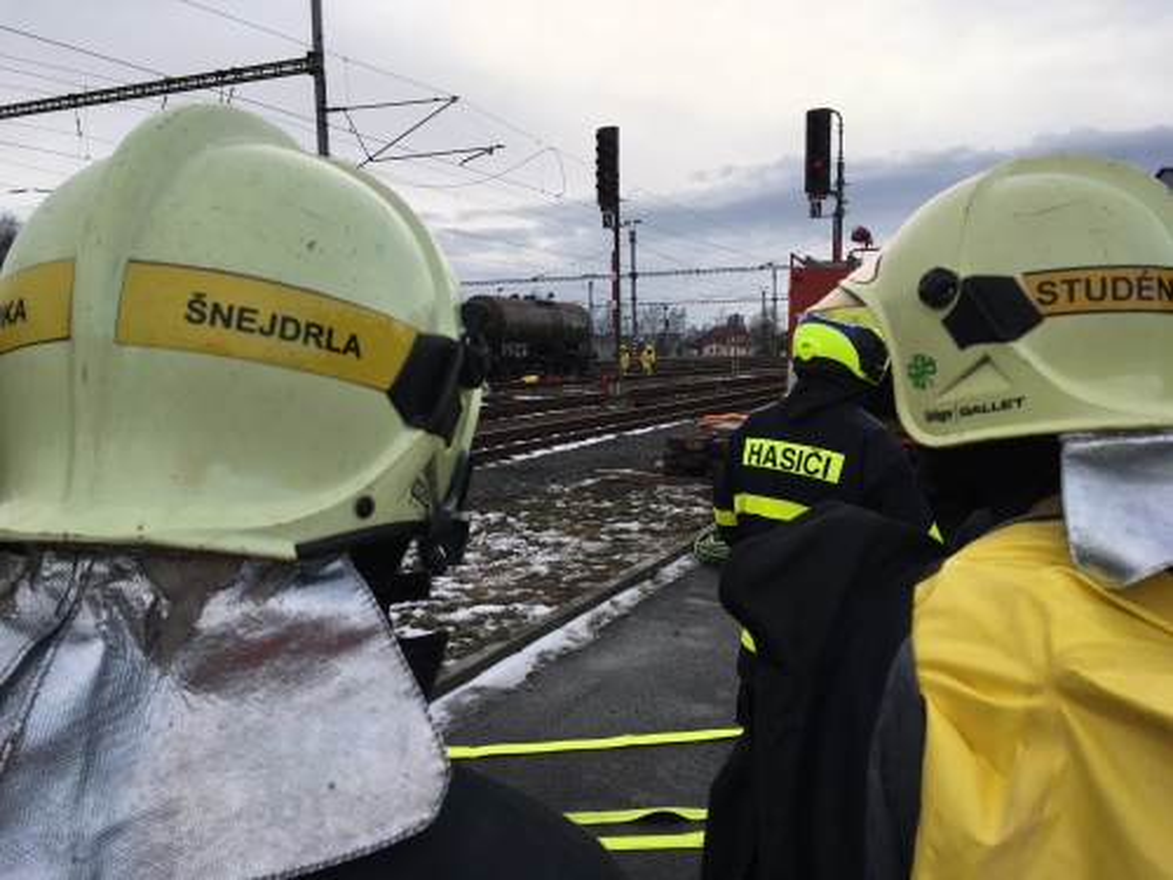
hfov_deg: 61.7
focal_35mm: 29
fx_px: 983
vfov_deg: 48.2
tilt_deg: -4.8
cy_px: 440
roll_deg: +1.4
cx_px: 586
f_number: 2.2
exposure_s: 1/286
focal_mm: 4.15
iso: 25
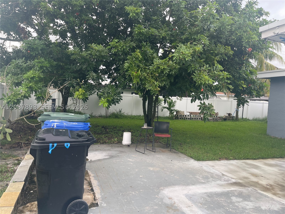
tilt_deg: -3.4
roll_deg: -3.6
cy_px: 107
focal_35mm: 25
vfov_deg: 54.9
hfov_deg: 69.4
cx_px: 142
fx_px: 206
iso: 32
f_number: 1.6
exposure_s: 1/197
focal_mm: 5.1
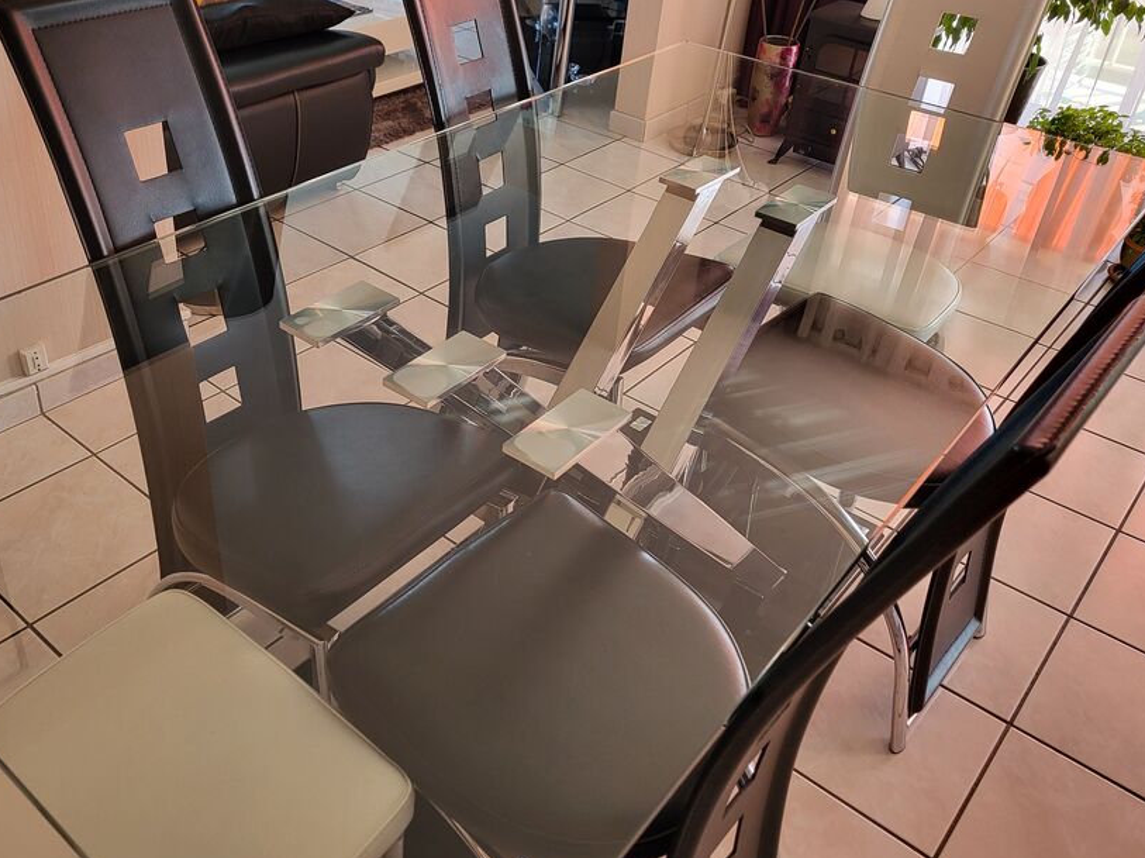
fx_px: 1058
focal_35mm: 32
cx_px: 461
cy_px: 369
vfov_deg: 44.0
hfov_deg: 56.4
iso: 250
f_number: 1.8
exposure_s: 1/100
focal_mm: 5.4
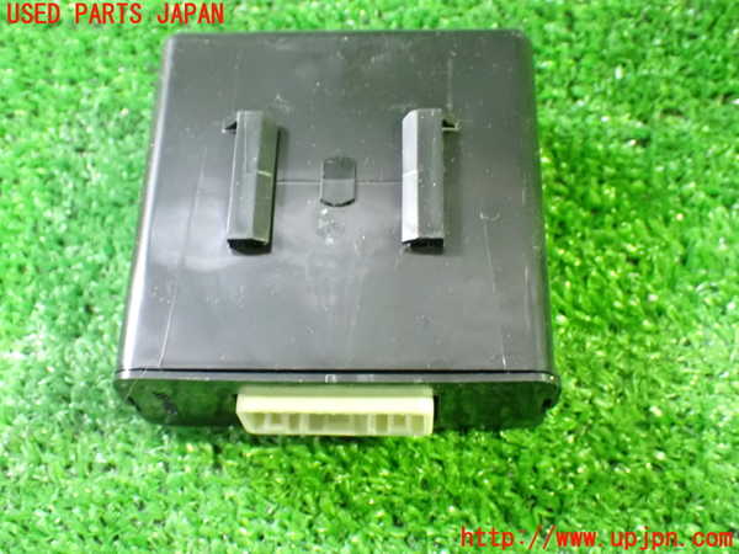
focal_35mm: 44
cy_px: 277
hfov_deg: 42.9
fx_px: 939
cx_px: 370
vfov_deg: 32.9
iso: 1600
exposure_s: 1/25
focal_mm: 7.84
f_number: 2.9
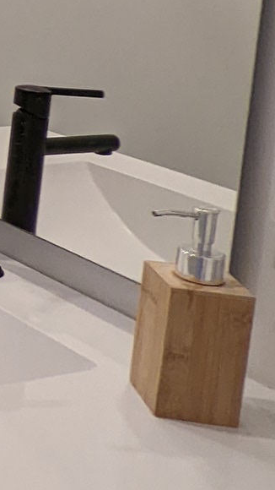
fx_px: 999
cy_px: -23
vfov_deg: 25.8
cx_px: -439
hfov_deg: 11.8
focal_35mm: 77
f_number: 2.2
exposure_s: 1/60
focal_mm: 2.35
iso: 163
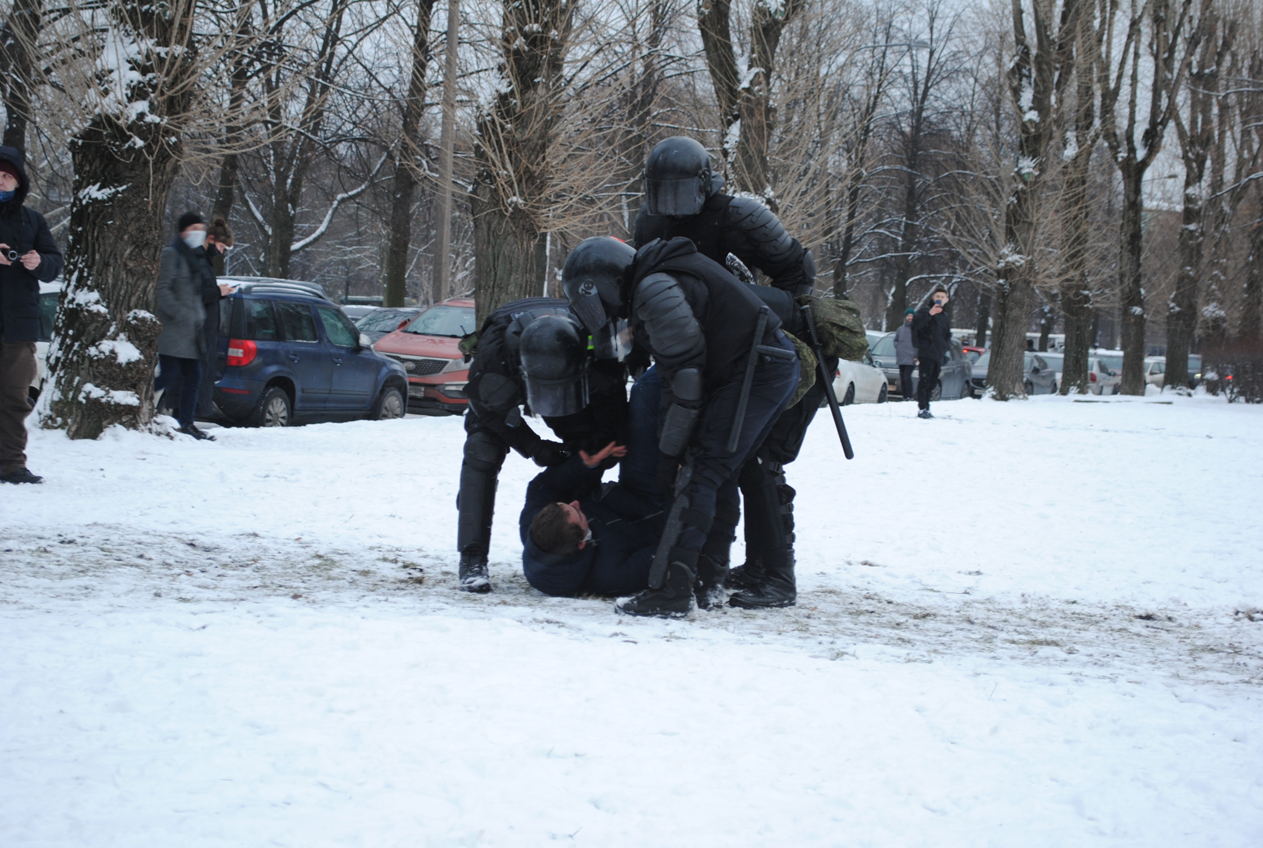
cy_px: 424
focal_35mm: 68
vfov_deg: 20.3
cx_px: 632
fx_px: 2373
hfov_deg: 29.8
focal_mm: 45
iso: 200
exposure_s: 1/30
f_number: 5.3
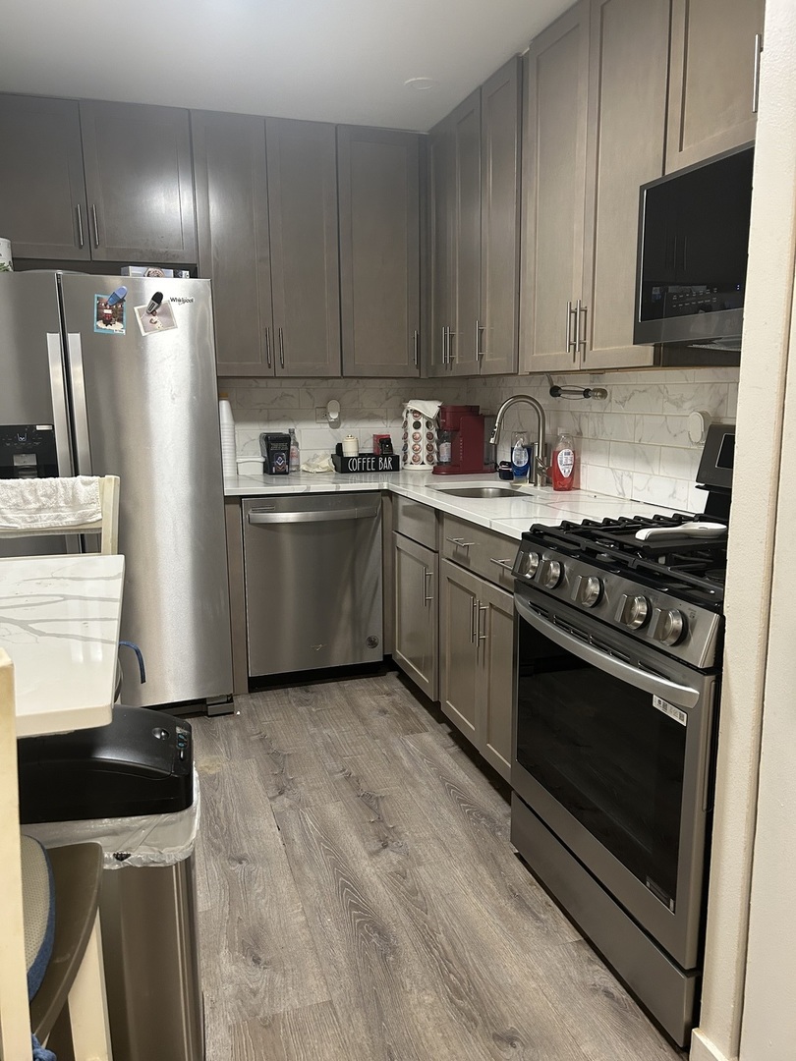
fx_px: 797
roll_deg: +0.5
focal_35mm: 26
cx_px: 398
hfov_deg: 53.1
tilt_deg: -8.8
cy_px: 530
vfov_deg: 67.3
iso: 200
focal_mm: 5.7
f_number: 1.5
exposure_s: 1/60
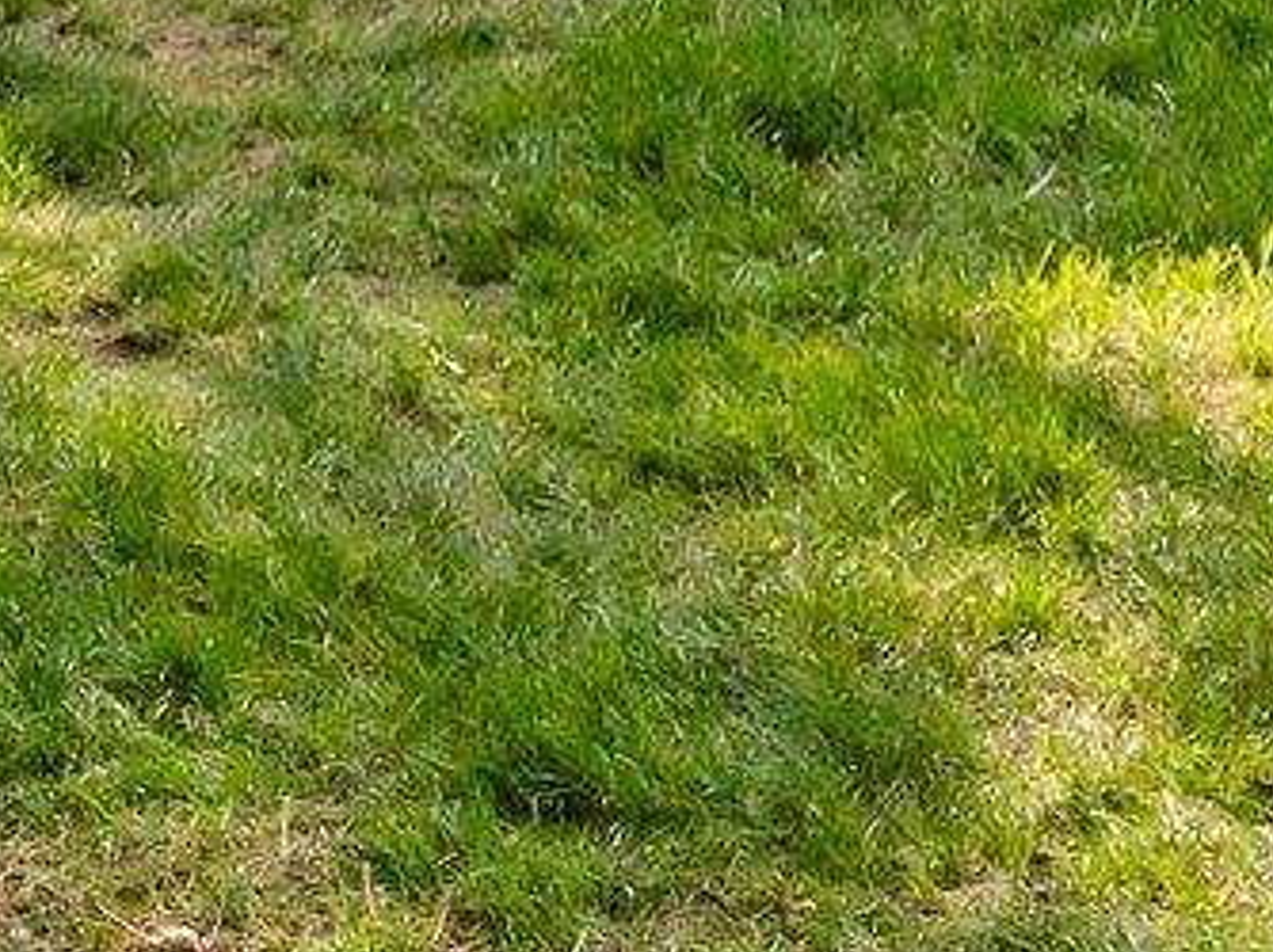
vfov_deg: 8.8
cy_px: -1636
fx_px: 5402
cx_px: 758
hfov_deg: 13.4
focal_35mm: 147
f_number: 2.8
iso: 390
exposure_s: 1/1000
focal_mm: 12.29
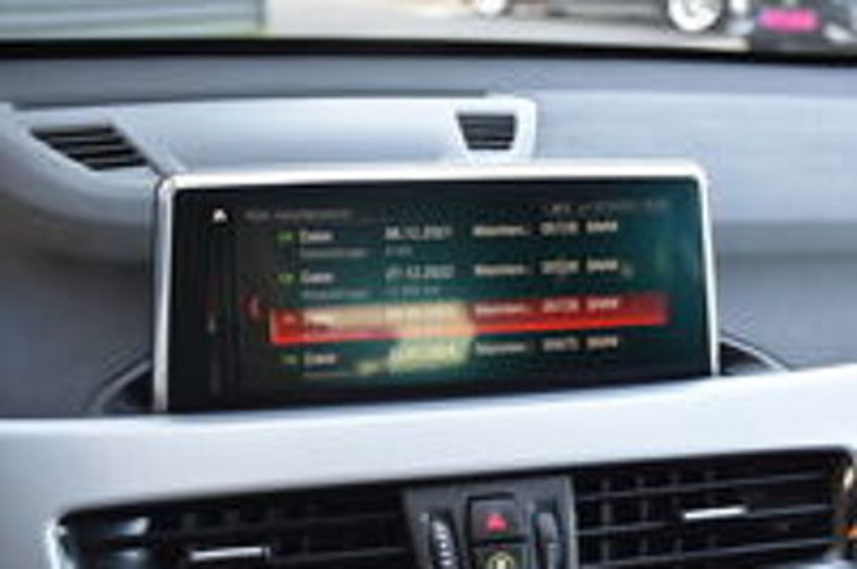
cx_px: 428
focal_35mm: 45
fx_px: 1070
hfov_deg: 43.6
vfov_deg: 29.8
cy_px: 284
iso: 450
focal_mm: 30
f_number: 4
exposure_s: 1/60
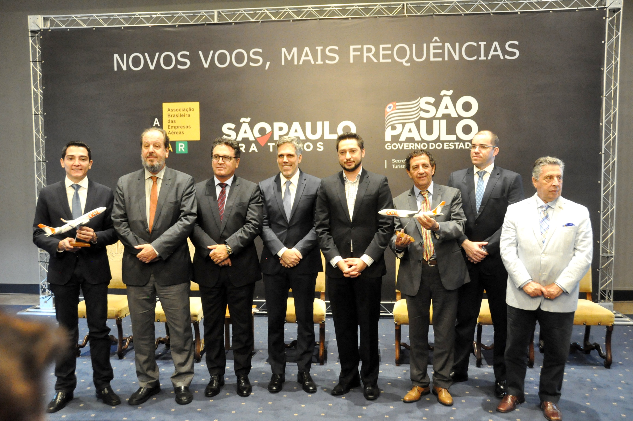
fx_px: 580
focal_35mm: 33
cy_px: 210
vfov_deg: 39.9
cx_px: 316
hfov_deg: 57.3
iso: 3200
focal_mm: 22
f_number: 4
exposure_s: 1/40
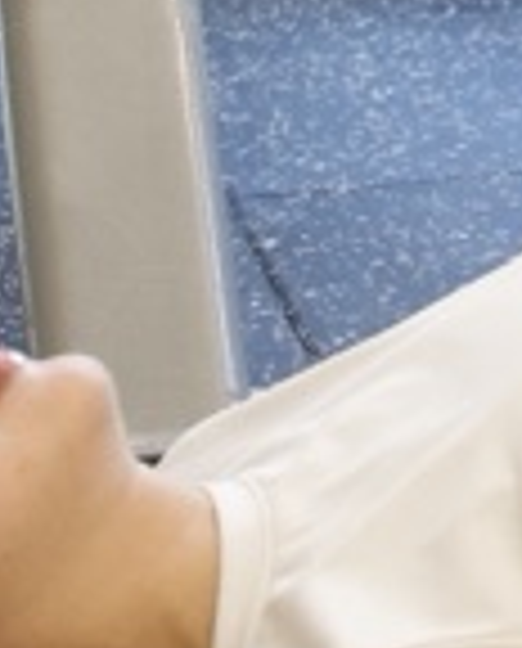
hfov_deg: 6.4
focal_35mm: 234
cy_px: -968
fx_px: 4500
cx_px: 1148
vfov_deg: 7.6
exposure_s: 1/60
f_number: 4.5
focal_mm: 30
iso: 1000
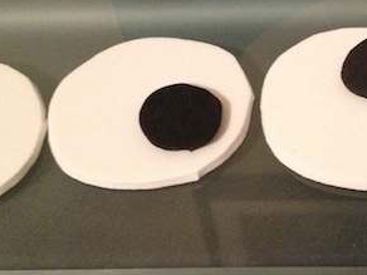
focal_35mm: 84
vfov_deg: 17.5
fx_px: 891
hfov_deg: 23.0
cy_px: 84
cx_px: 280
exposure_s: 1/15
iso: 500
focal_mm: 4.28
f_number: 2.4
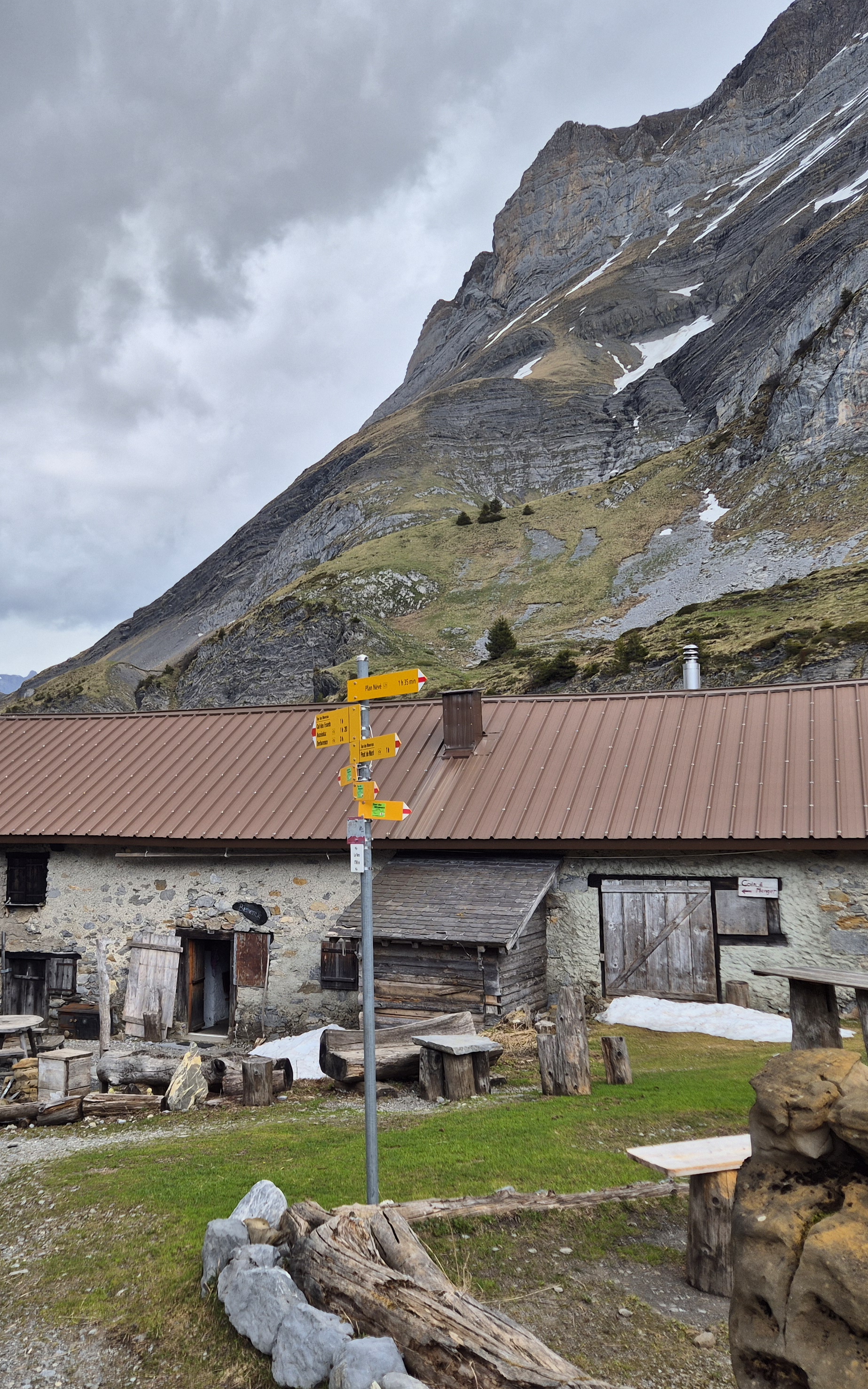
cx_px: 218
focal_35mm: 33
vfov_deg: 58.1
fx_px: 1249
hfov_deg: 37.4
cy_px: 691
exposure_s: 1/1444
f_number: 1.8
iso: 25
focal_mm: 5.4
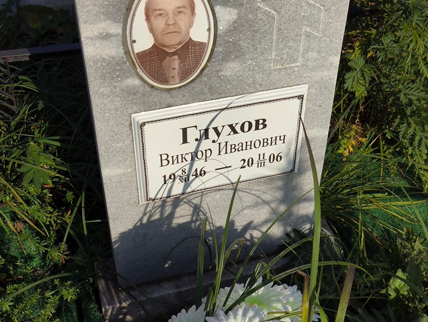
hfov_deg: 38.2
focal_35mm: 50
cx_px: 214
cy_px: 161
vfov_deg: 29.1
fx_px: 618
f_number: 1.7
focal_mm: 4.71
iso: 50
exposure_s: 1/2495
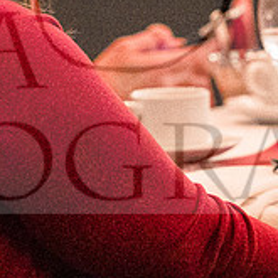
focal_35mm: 884
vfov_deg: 2.0
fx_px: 8032
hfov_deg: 2.0
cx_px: 93
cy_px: -43
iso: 6400
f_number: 4
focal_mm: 197
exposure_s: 1/125
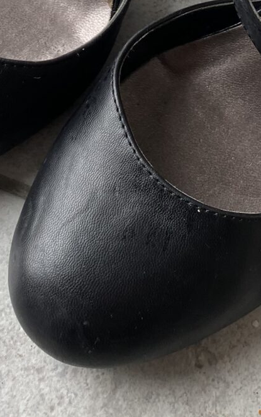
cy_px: -158
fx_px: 967
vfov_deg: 21.5
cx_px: 178
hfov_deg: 15.3
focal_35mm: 85
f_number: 1.8
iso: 32
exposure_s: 1/128
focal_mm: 4.25
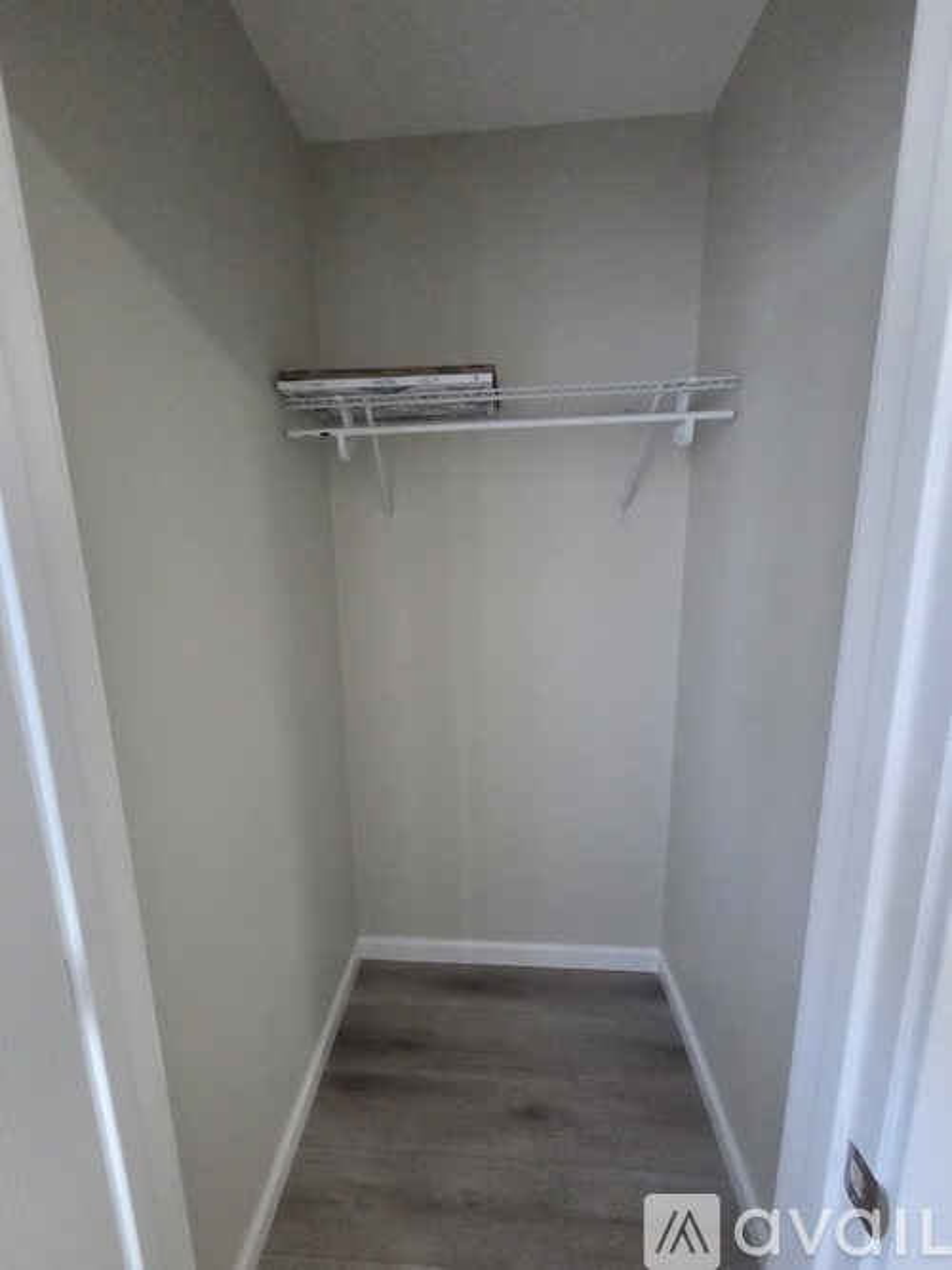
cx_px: 476
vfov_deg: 106.2
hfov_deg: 89.9
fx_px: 477
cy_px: 635
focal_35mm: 13
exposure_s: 1/60
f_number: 2.2
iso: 500
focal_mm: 2.2
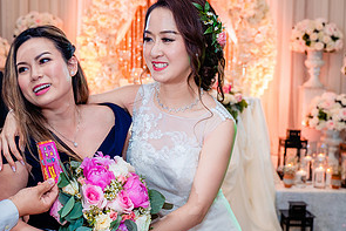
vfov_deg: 24.5
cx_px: 135
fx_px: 529
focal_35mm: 55
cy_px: 152
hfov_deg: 36.1
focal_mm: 28
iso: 1000
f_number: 3.5
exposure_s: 1/160
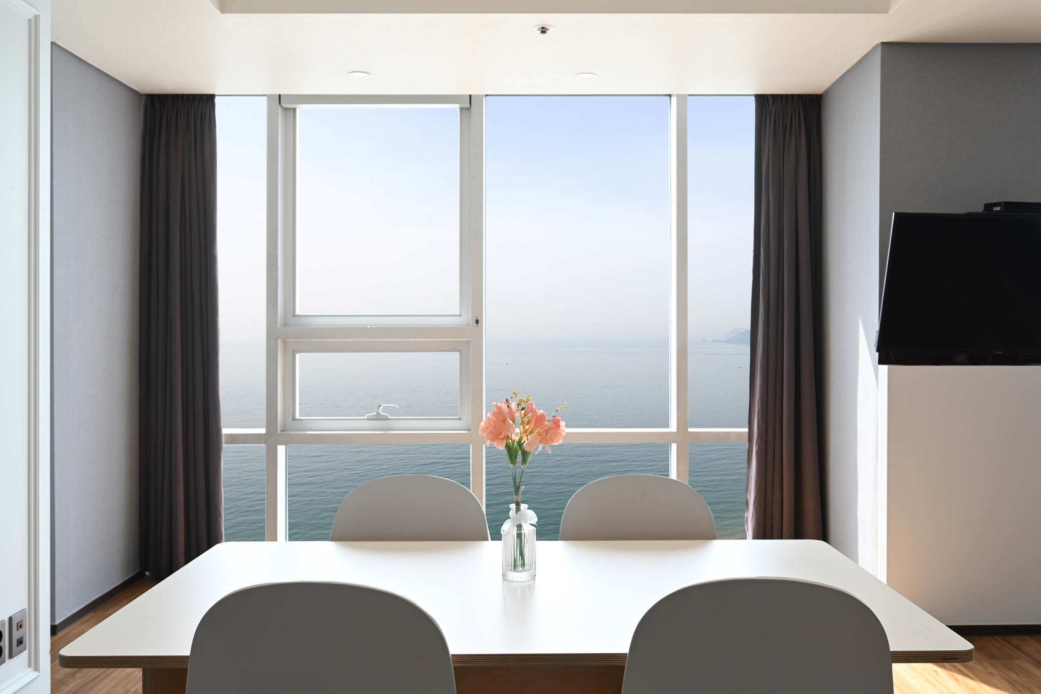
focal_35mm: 30
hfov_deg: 61.9
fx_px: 867
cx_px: 520
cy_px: 347
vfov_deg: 43.6
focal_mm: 30
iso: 64
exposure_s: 1/13
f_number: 10
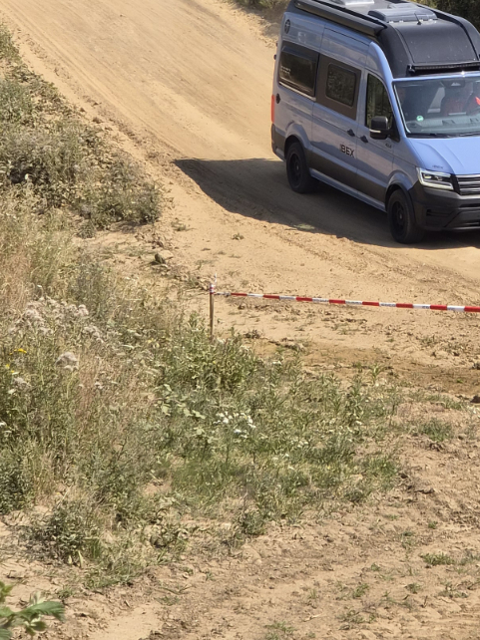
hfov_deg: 8.6
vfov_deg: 11.4
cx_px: 422
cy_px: 23
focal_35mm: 172
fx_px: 3182
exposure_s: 1/1044
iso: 25
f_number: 2.4
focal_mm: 7
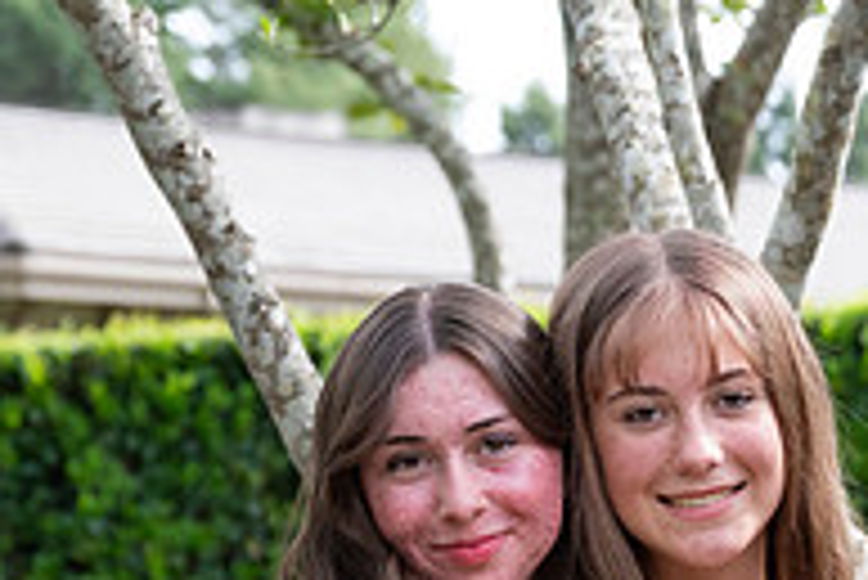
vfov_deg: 5.7
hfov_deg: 8.5
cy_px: 758
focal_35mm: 240
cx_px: 1016
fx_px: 5791
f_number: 6.3
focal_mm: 80
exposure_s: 1/1000
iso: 1250
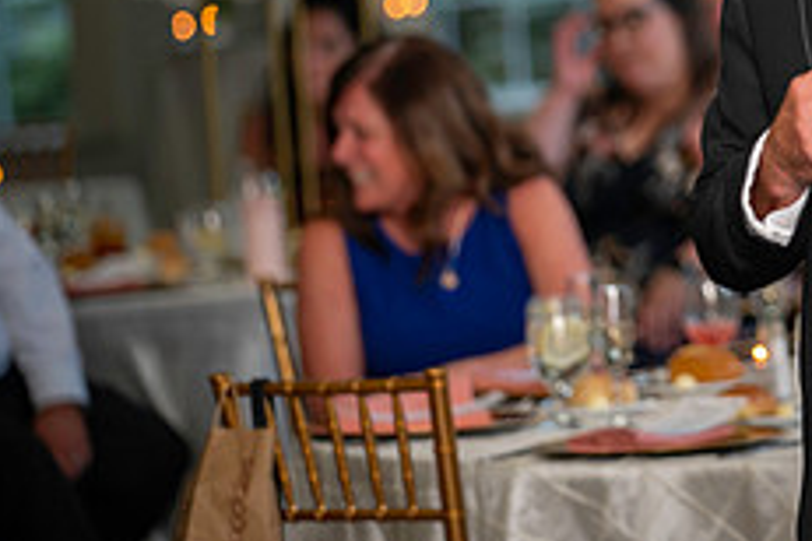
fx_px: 6901
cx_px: 988
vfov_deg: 4.5
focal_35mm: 306
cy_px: -105
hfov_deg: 6.7
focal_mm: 122
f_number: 2.8
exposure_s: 1/125
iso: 640
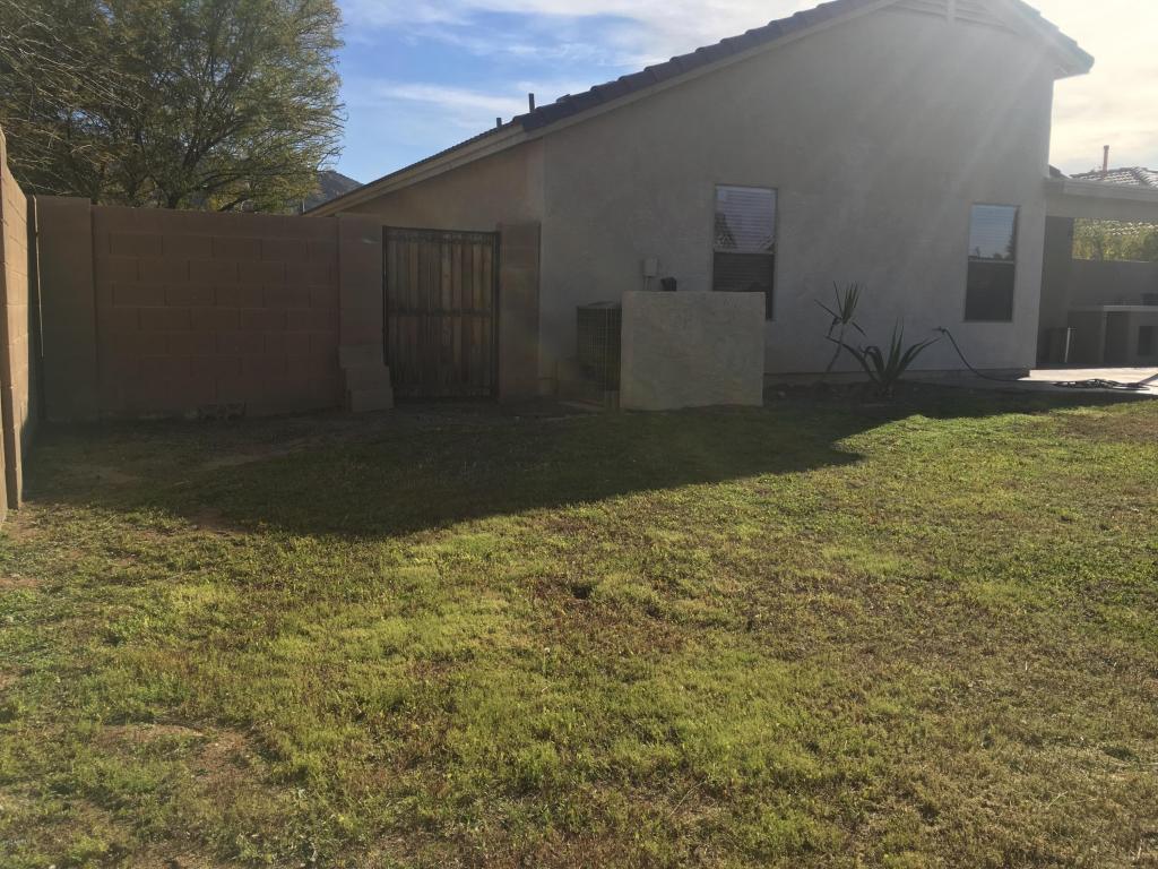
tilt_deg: -7.0
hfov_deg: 61.7
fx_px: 970
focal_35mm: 29
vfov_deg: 48.2
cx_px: 579
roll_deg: -0.8
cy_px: 434
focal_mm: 4.15
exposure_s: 1/1304
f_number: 2.2
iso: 25
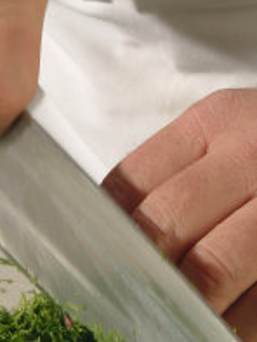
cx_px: 78
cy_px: 247
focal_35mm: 156
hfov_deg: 9.5
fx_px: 1547
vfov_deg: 12.6
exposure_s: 1/90
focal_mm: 35
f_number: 9.5
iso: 100
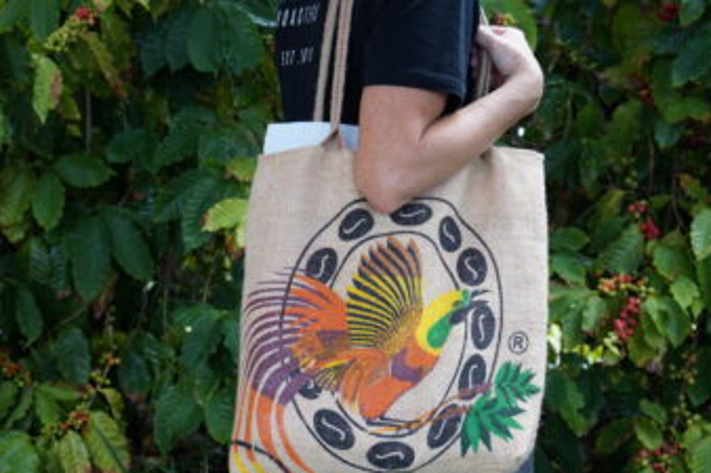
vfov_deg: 19.2
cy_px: 263
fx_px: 1402
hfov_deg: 28.5
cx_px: 368
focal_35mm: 71
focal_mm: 40
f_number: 5.6
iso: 500
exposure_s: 1/160
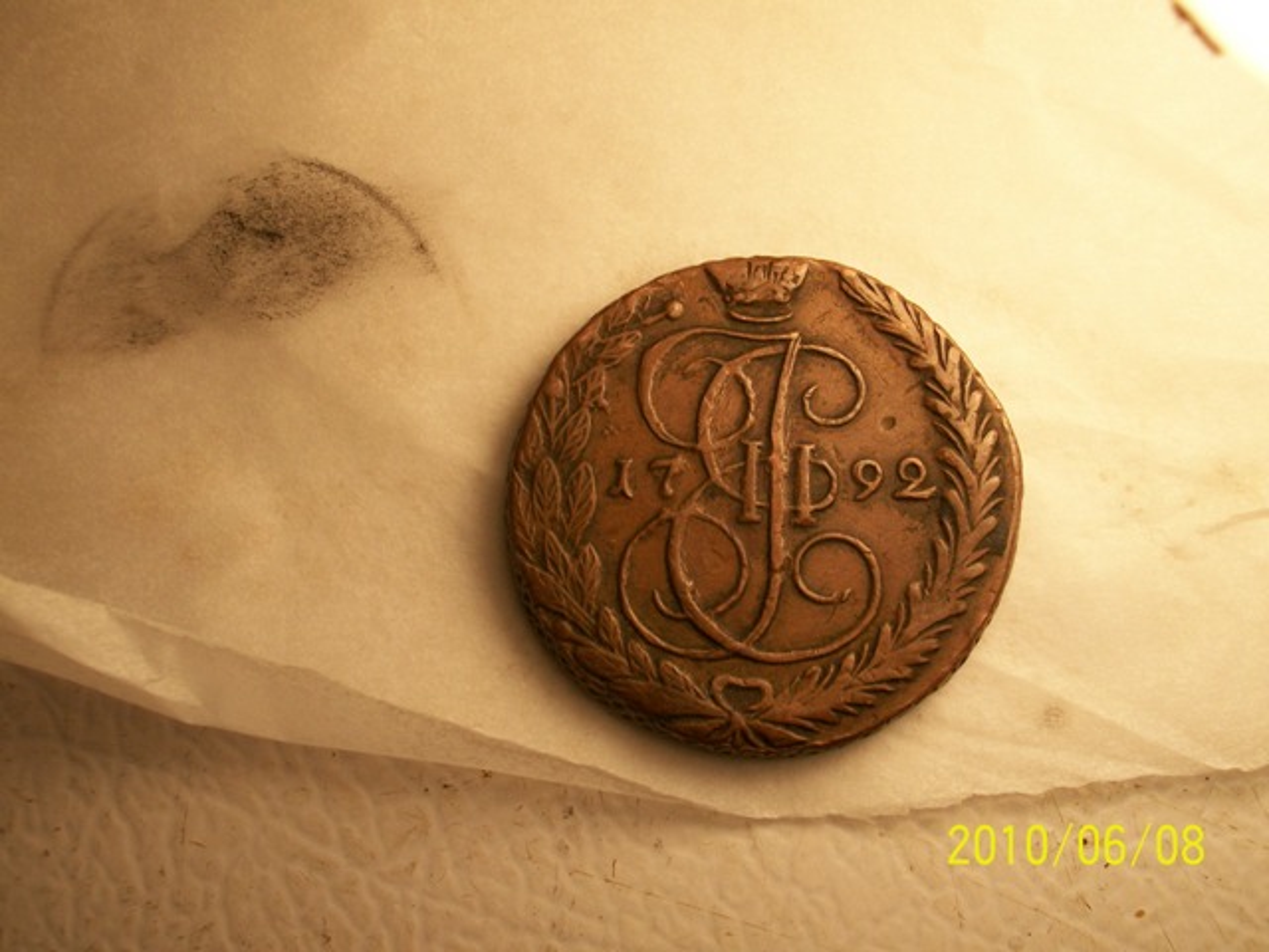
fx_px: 1613
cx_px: 634
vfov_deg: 32.9
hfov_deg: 42.9
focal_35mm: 44
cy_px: 476
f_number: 3.5
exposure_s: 1/500
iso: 80
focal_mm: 7.8
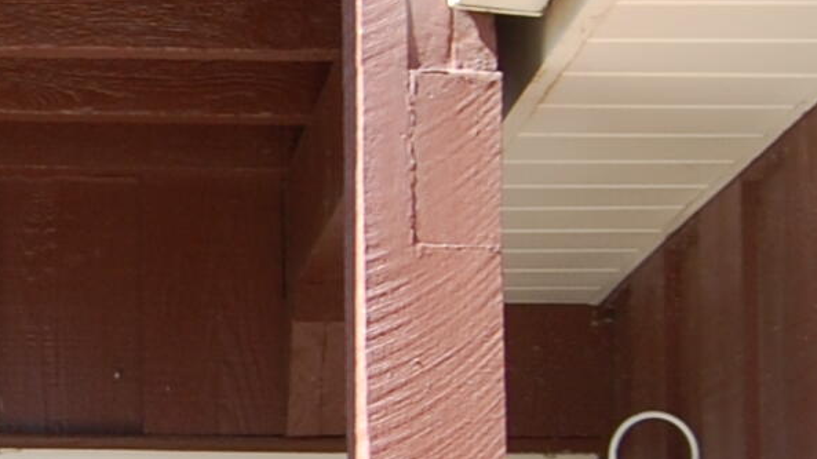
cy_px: 386
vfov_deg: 8.5
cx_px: -80
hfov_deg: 14.7
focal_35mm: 143
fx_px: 3097
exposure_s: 1/125
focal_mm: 18
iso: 220
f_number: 5.6
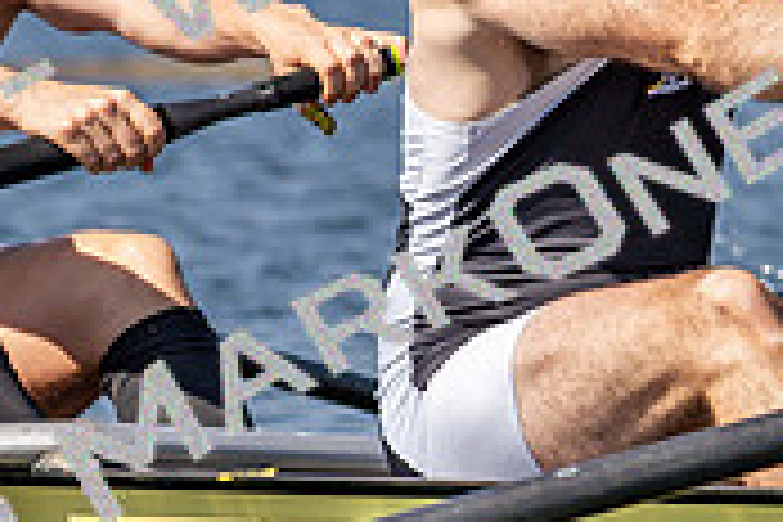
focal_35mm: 668
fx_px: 14528
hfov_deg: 3.1
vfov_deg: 2.1
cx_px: 684
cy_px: 56
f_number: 5.6
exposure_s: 1/2000
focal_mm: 200
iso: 200
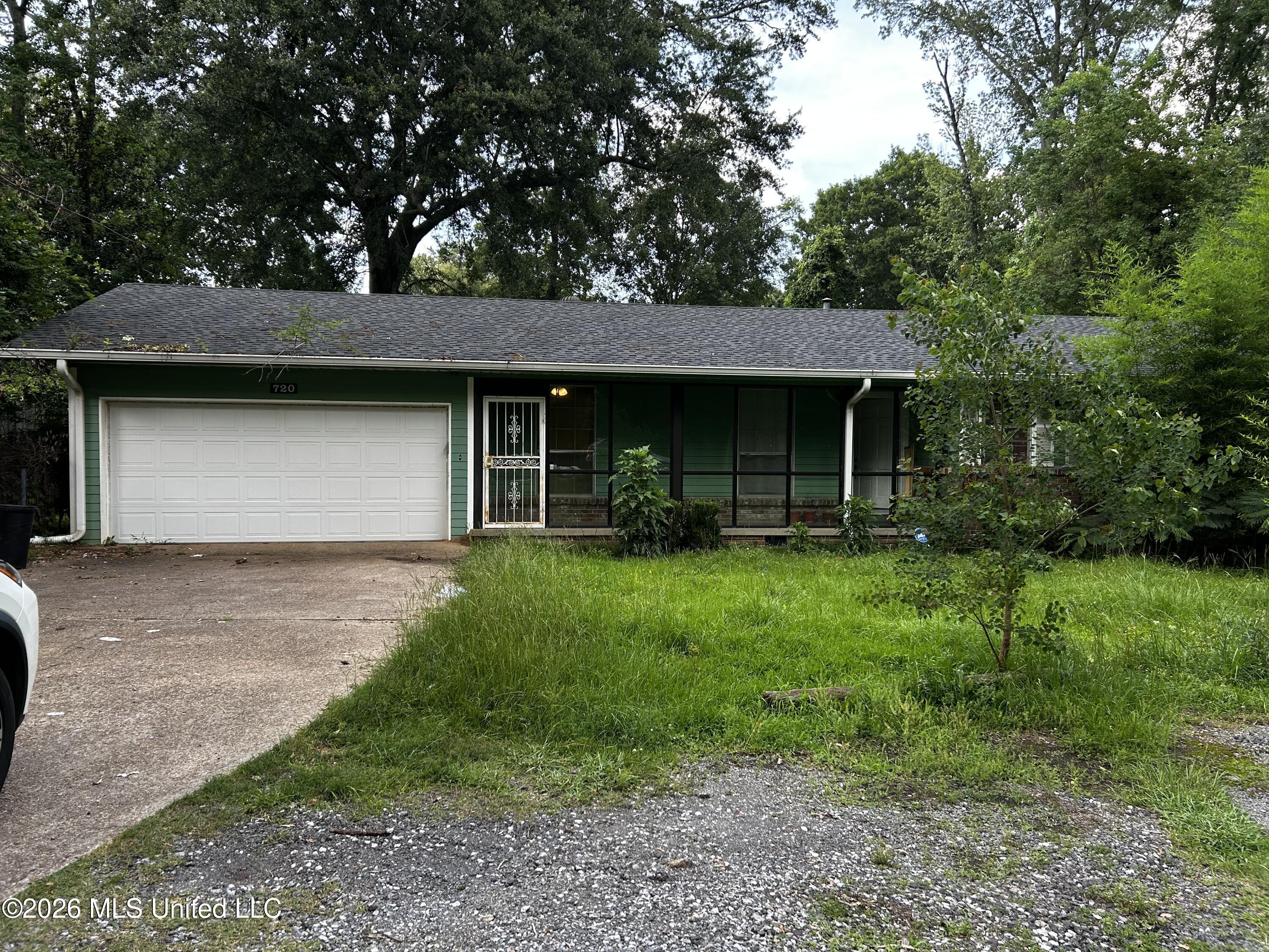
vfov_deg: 53.1
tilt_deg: -1.2
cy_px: 476
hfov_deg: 67.3
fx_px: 953
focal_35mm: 26
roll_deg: -0.2
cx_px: 634
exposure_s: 1/404
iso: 50
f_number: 1.5
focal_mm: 5.7
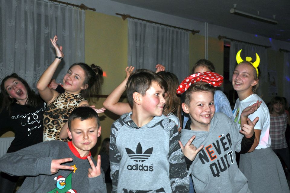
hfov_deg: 38.9
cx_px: 145
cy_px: 96
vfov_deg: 26.4
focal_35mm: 51
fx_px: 410
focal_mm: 34
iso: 800
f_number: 4.2
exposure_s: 1/60
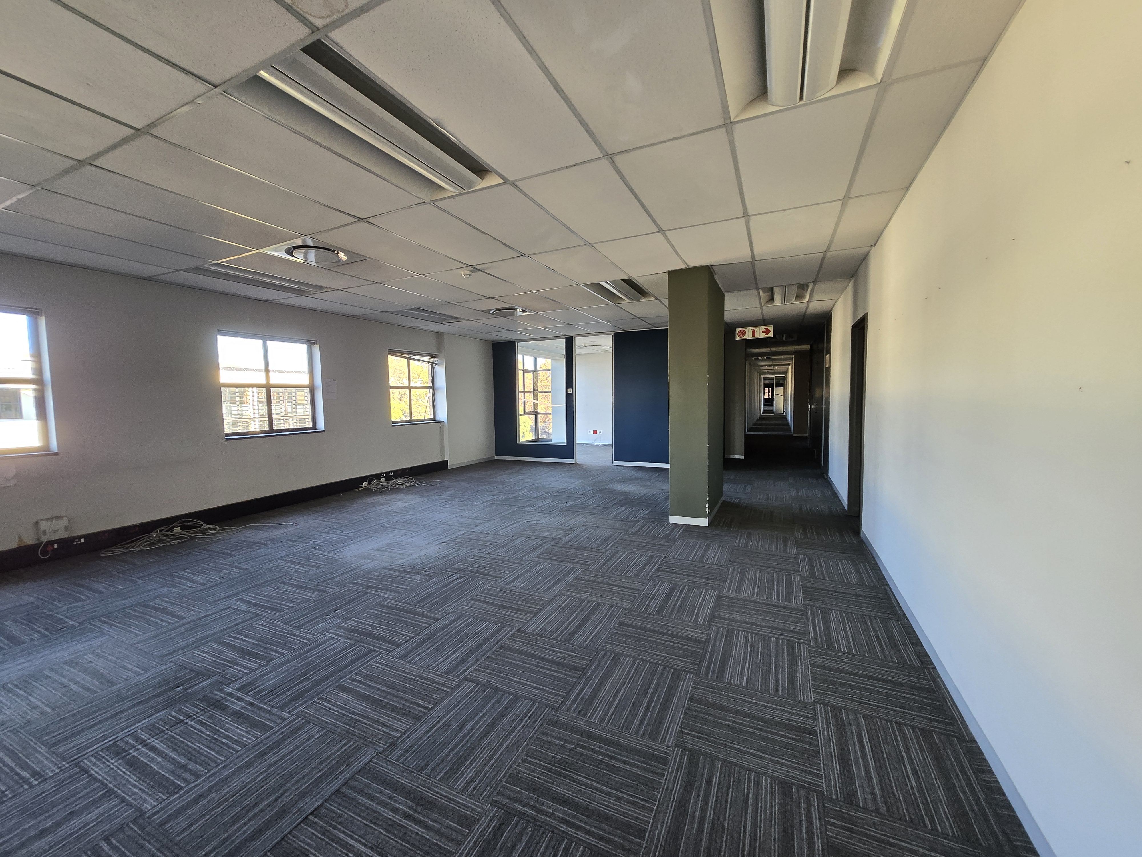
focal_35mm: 13
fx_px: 429
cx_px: 571
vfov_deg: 89.9
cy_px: 428
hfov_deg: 106.2
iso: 125
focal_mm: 1.7
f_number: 2.2
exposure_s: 1/50
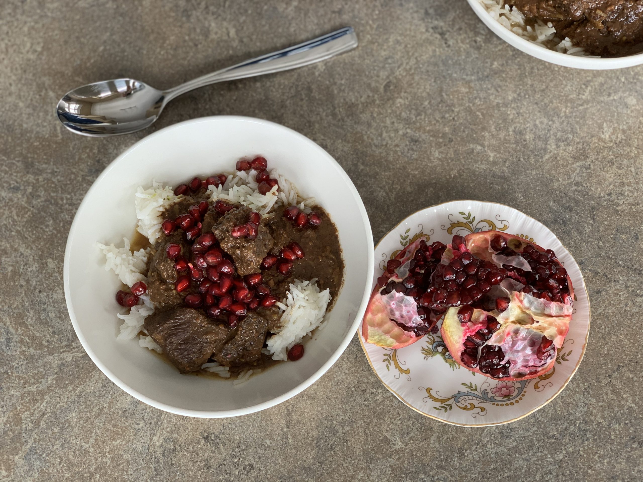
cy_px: 241
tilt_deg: -72.8
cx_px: 322
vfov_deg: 28.0
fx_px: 966
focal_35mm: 52
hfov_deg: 36.8
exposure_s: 1/122
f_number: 2.4
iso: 80
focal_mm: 6
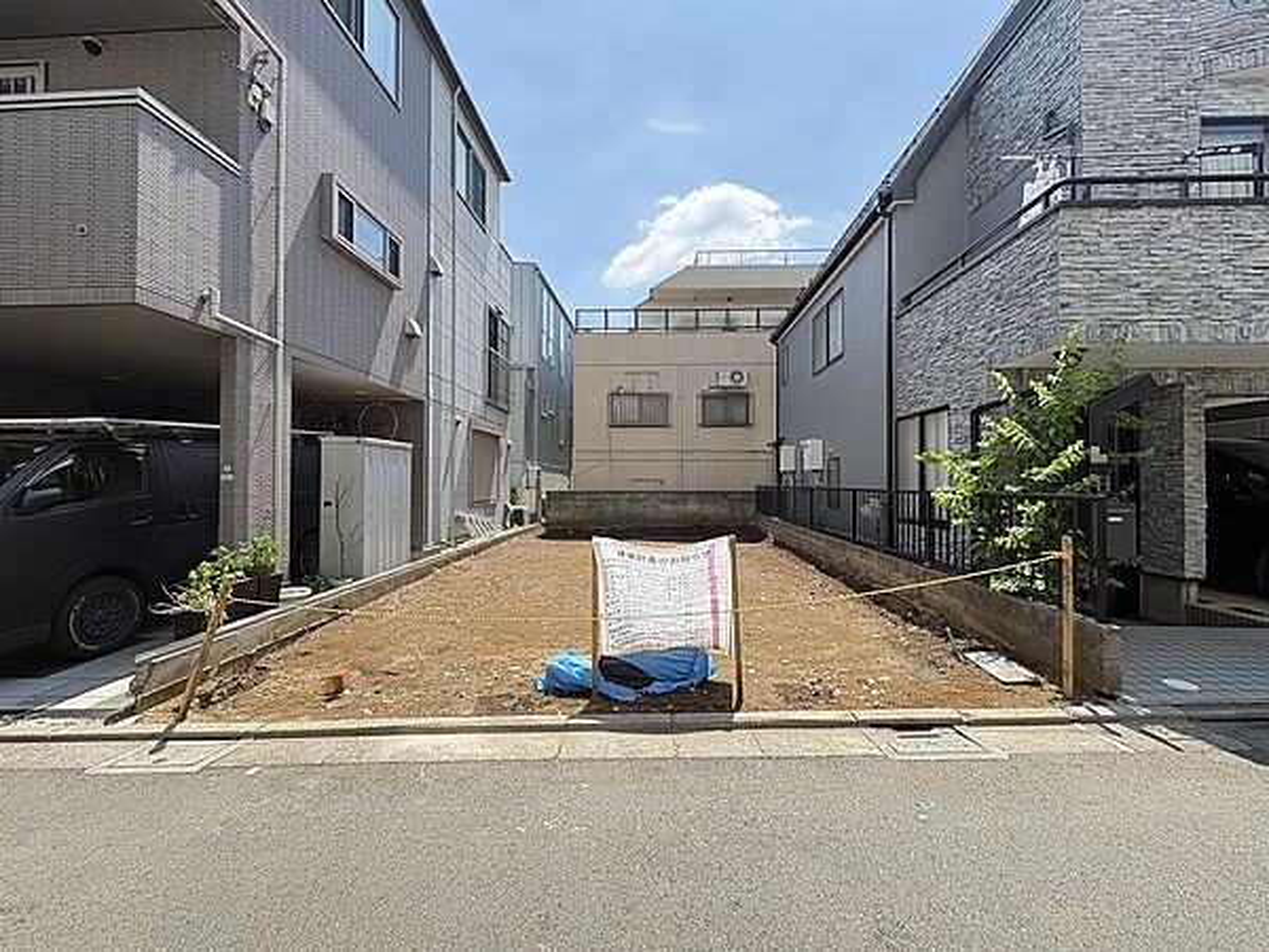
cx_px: 634
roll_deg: +0.5
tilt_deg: +0.9
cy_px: 476
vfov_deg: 85.7
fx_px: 513
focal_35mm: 14
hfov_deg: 102.1
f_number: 2.2
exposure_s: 1/515
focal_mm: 2.22
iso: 64
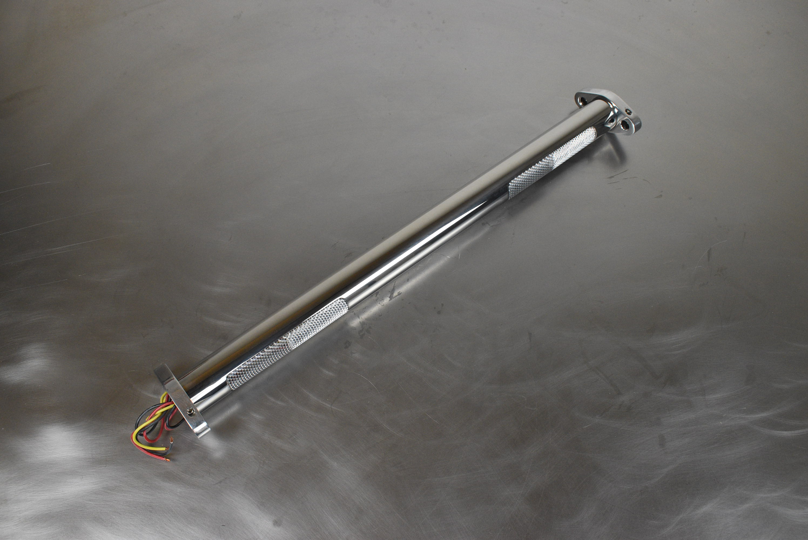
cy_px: 270
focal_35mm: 33
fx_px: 741
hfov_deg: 57.2
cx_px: 404
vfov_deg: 40.0
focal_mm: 22
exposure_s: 1/200
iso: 1250
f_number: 7.1
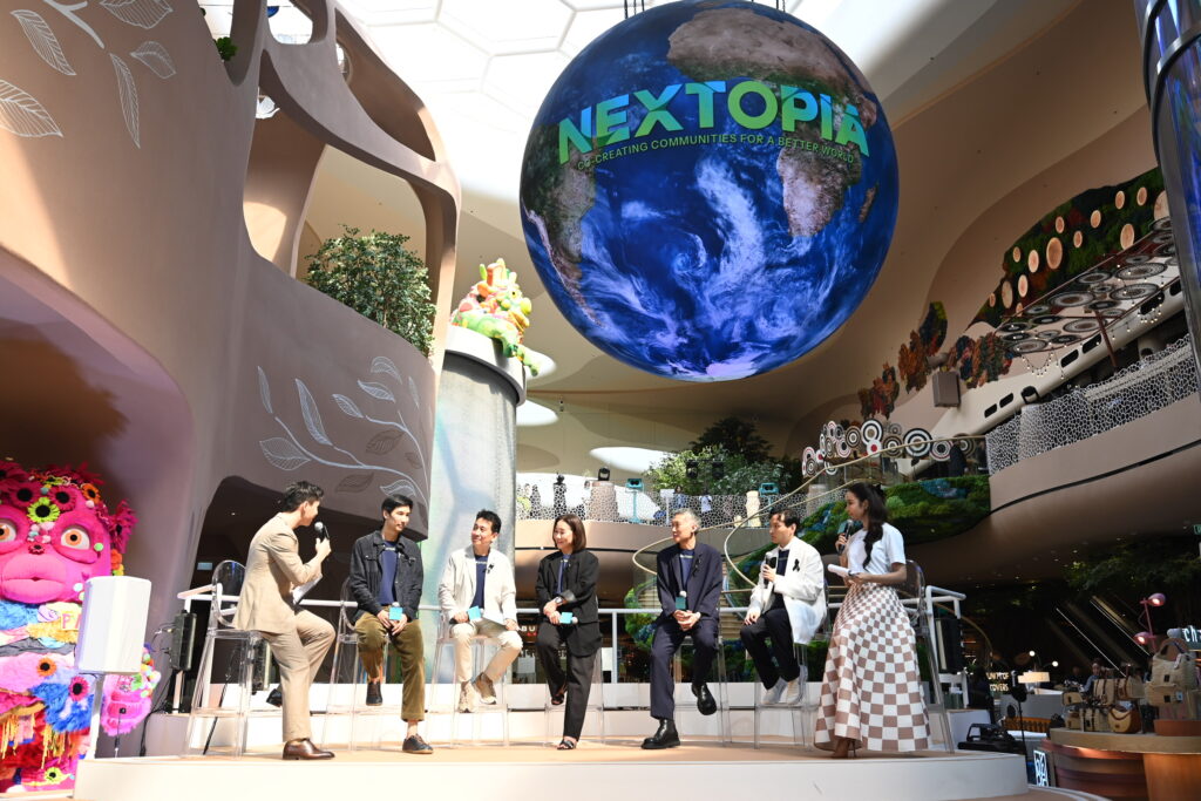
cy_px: 400
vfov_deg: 43.6
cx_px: 600
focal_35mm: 30
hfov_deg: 61.9
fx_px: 1001
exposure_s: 1/200
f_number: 5
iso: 320
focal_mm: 30
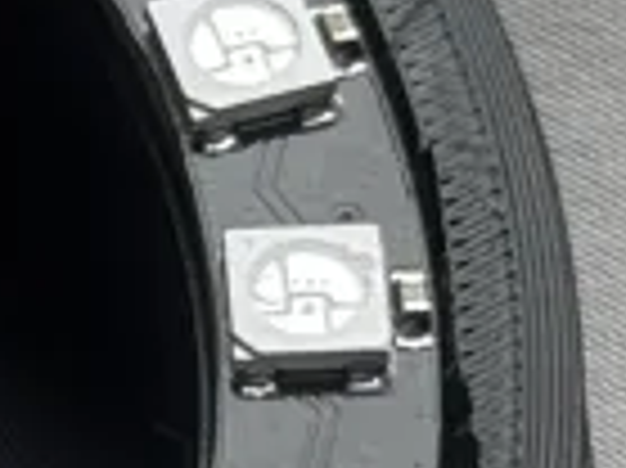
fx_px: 6234
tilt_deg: -52.1
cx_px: -757
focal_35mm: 345
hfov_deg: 5.6
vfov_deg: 4.3
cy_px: 508
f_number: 1.78
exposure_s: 1/102
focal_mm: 6.76
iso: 100
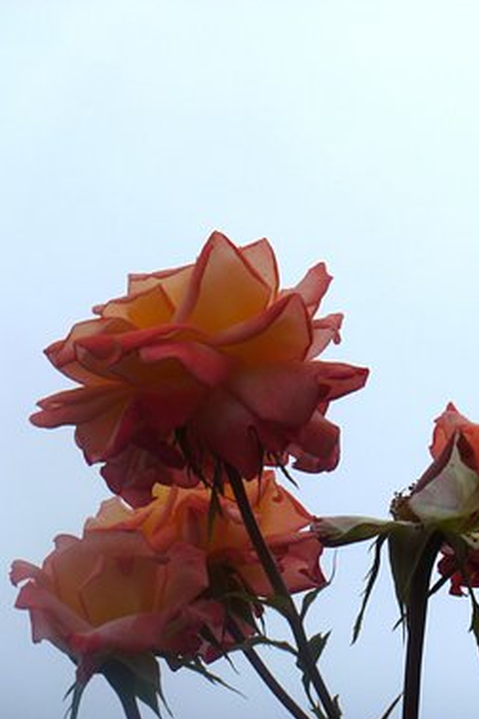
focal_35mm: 93
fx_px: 1856
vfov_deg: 21.9
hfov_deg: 14.5
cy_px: 360
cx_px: 441
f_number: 5
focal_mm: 11.8
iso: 100
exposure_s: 1/250
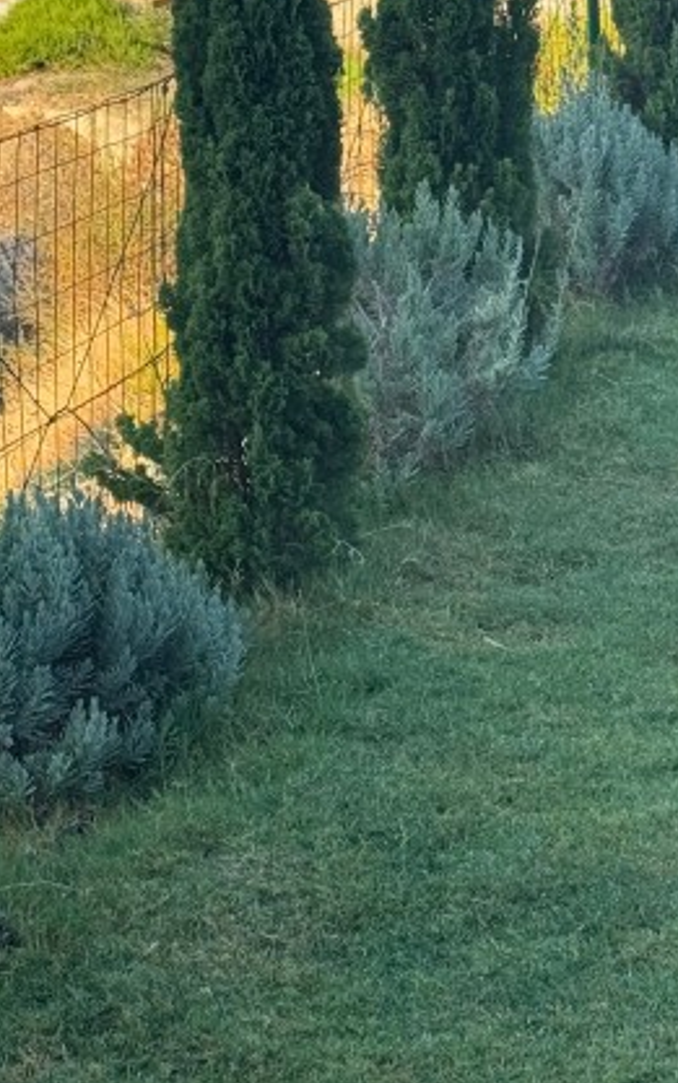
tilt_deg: -9.7
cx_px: 764
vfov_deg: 17.7
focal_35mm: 117
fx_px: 3455
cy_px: 252
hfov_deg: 11.0
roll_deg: -1.8
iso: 64
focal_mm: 6.76
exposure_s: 1/926
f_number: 1.78
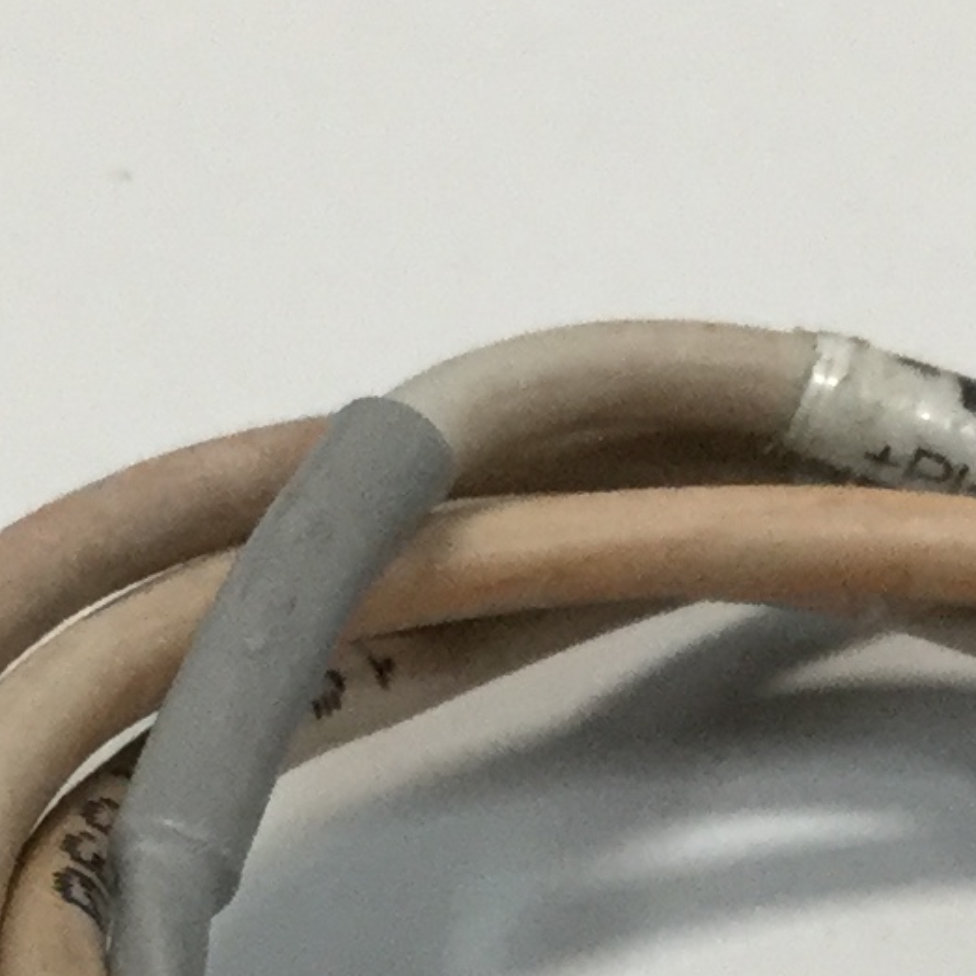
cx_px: 565
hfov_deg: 10.2
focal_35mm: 171
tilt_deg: -49.7
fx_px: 5455
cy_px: 1607
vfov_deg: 9.8
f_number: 2.4
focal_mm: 3.3
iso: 32
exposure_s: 1/30
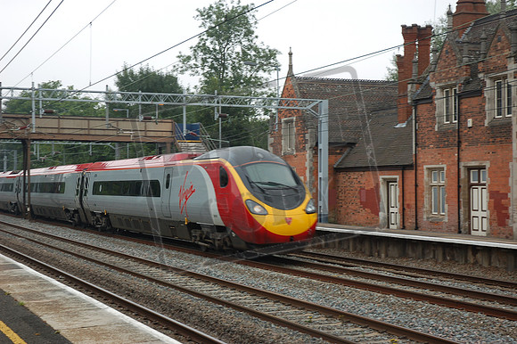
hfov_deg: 30.5
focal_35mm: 66
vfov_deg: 20.6
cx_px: 258
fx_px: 947
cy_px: 172
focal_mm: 44
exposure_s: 1/125
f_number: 5.6
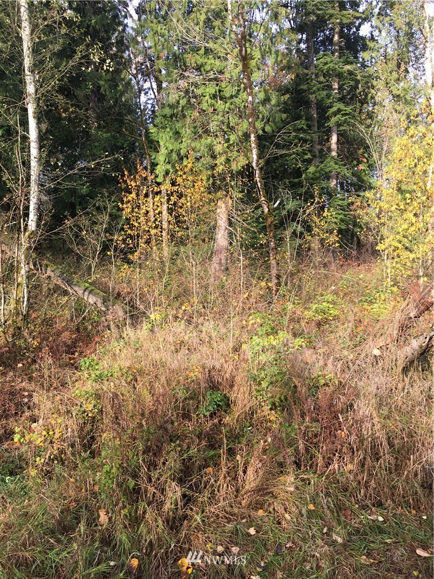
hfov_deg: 48.2
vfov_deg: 61.7
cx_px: 217
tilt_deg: +0.0
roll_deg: +1.7
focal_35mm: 29
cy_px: 290
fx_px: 485
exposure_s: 1/183
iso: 25
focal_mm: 4.15
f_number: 2.2
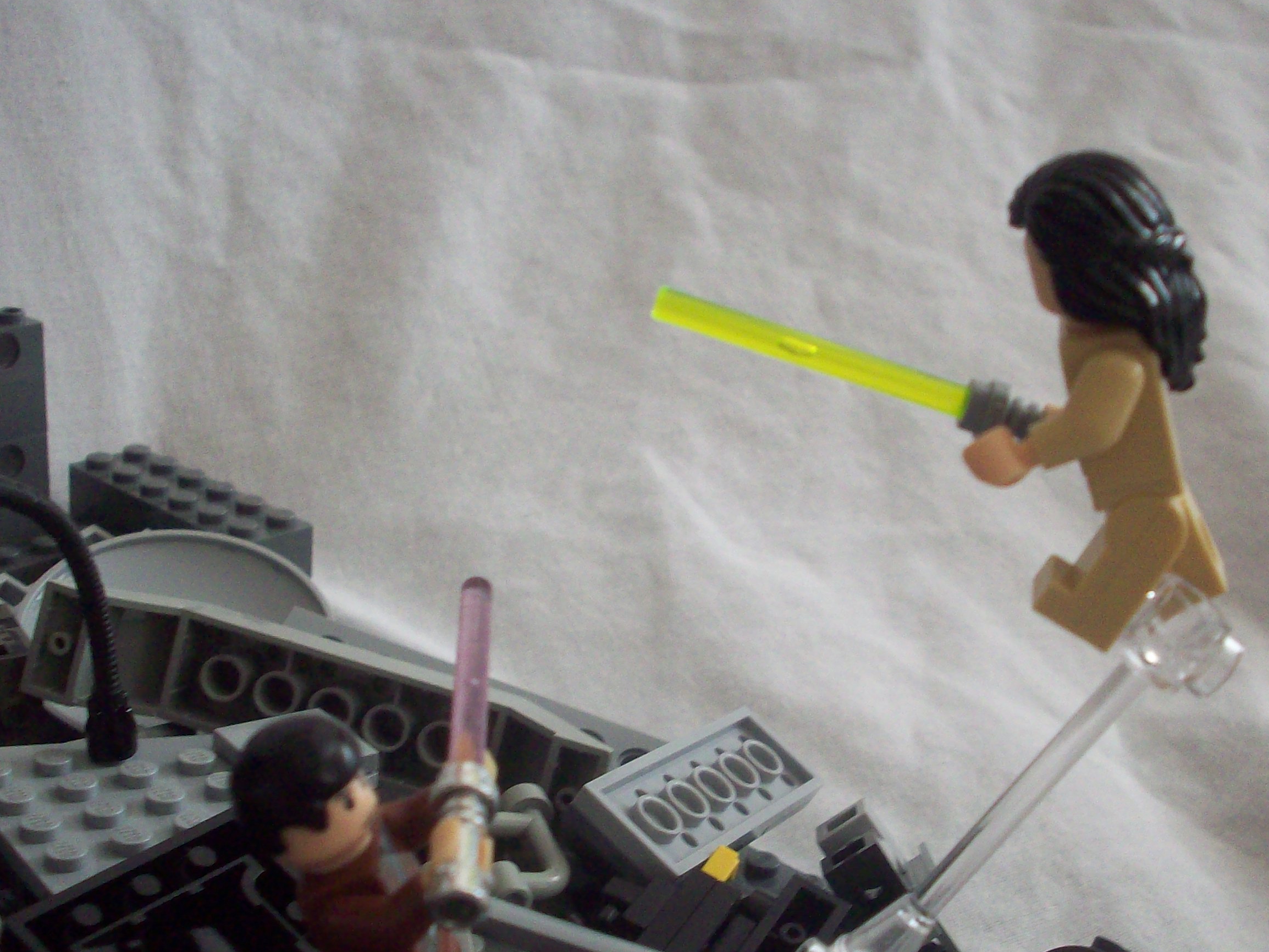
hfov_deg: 38.9
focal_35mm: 49
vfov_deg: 29.5
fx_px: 1796
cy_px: 616
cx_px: 708
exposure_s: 1/45.2
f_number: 2.8
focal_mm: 6.2
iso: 160
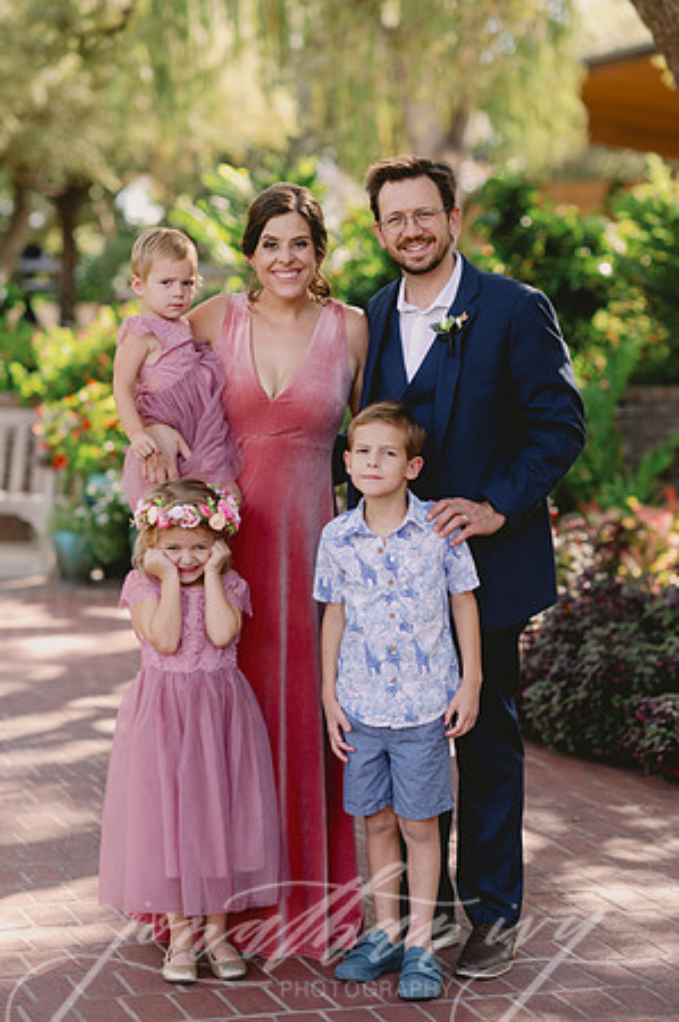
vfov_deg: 23.9
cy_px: 511
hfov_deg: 16.0
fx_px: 2410
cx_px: 340
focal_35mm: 85
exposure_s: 1/320
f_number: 2.5
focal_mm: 85
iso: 80
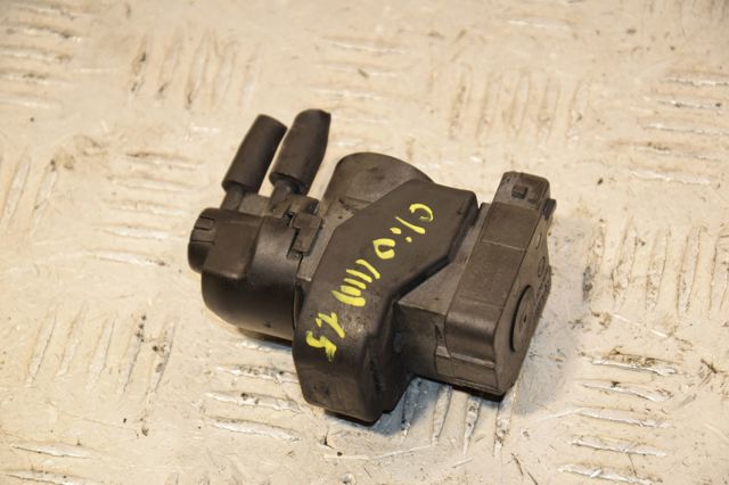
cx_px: 364
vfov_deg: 8.7
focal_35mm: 158
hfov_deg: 13.0
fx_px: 3188
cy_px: 242
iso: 800
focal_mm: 105
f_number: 7.1
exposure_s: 1/200
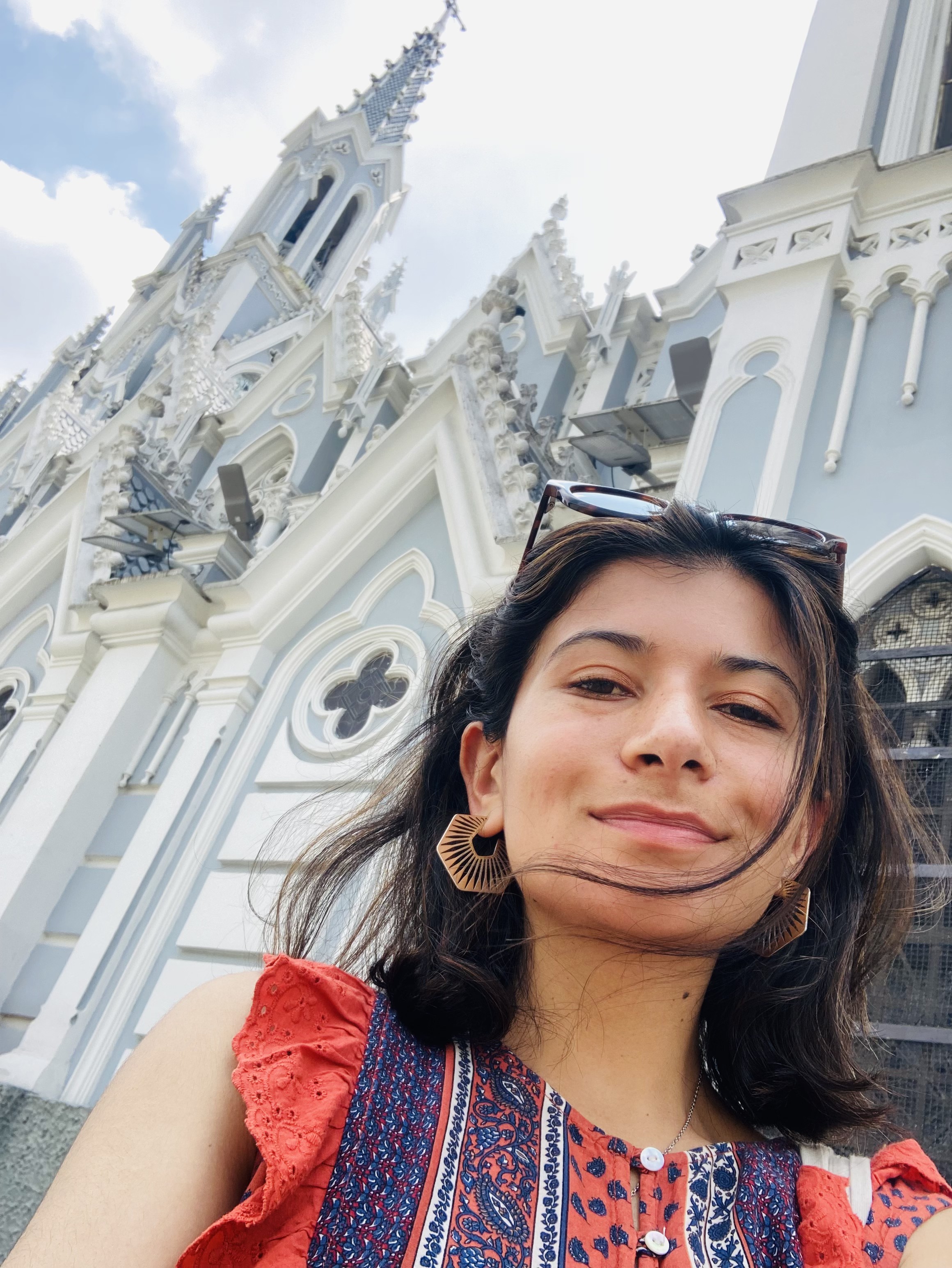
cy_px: 634
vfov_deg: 56.8
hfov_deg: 44.2
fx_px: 1172
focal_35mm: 32
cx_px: 476
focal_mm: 2.87
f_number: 2.2
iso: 20
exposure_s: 1/220
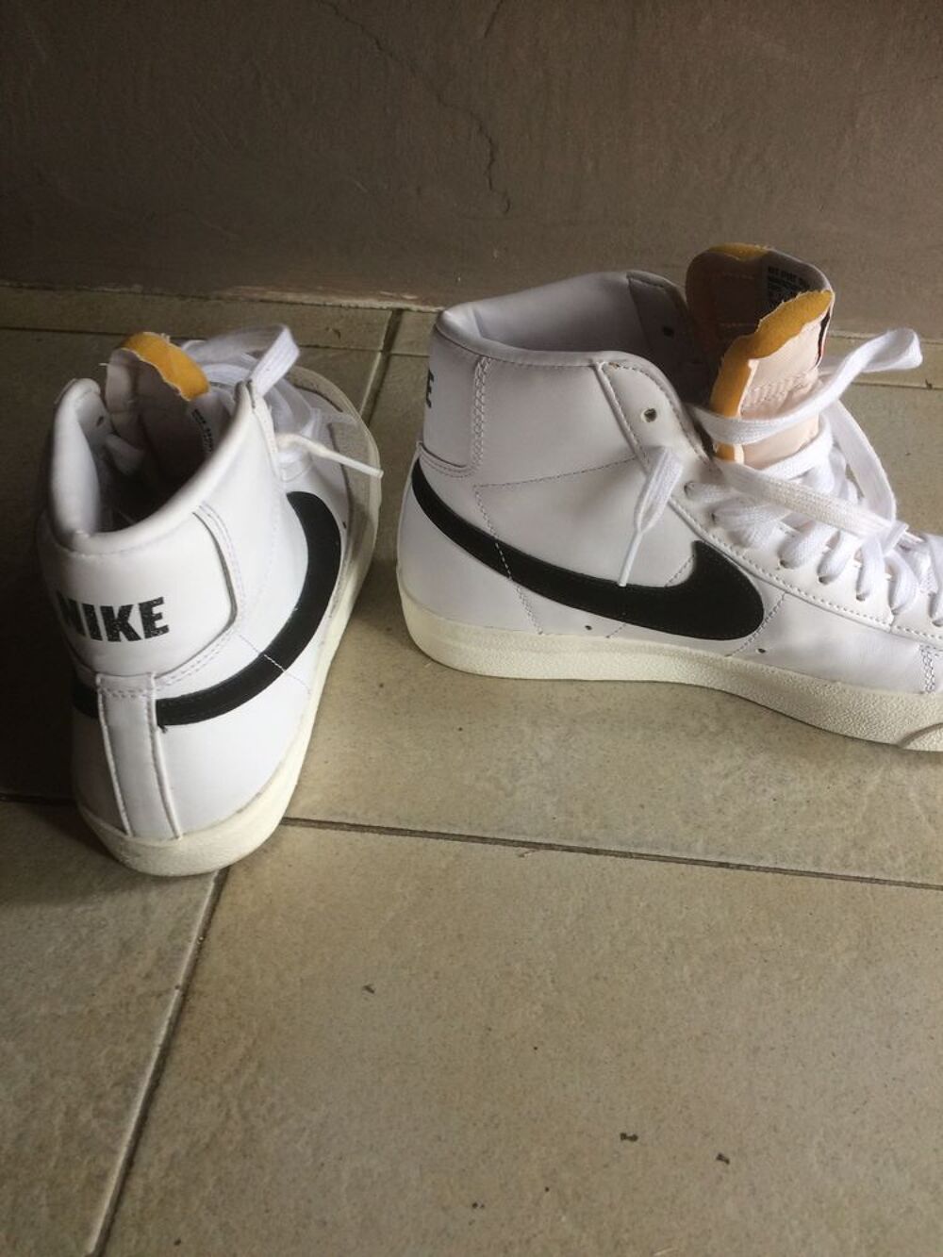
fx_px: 1053
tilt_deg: -47.1
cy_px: 628
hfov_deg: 48.2
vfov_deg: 61.7
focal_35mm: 29
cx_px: 472
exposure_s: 1/100
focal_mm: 4.15
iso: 64
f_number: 2.2
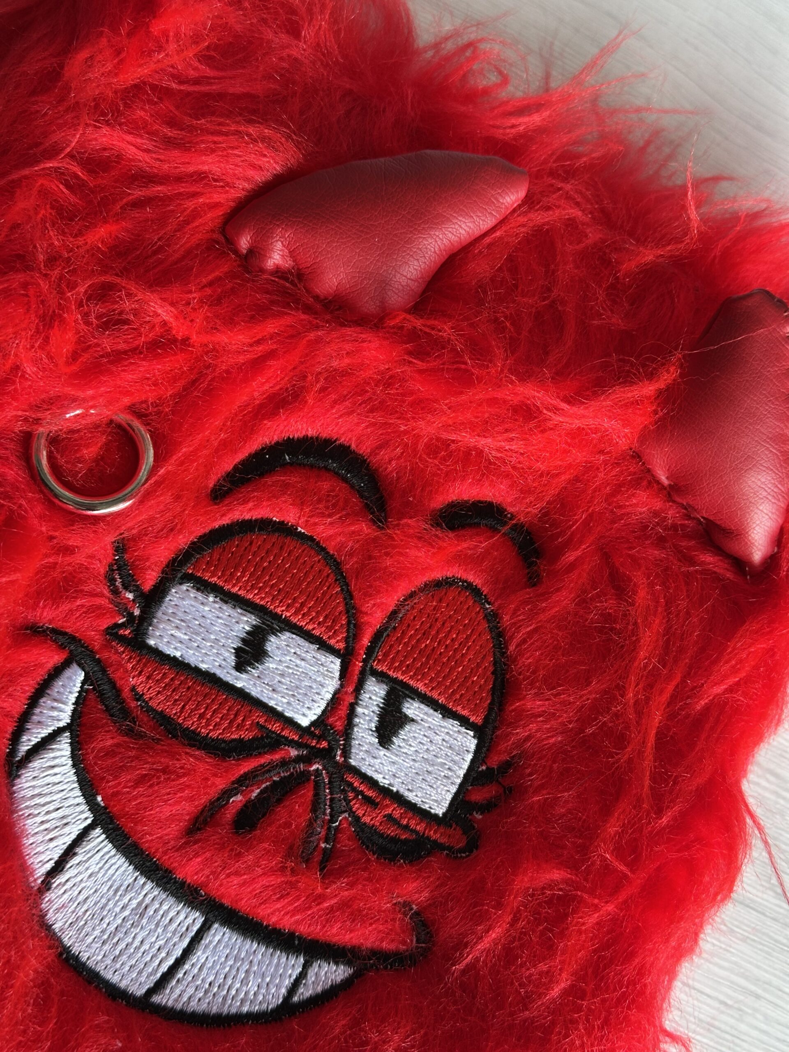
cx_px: 394
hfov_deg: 30.3
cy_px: 526
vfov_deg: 39.7
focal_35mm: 48
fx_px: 1459
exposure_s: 1/60
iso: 80
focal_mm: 6.86
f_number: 1.78
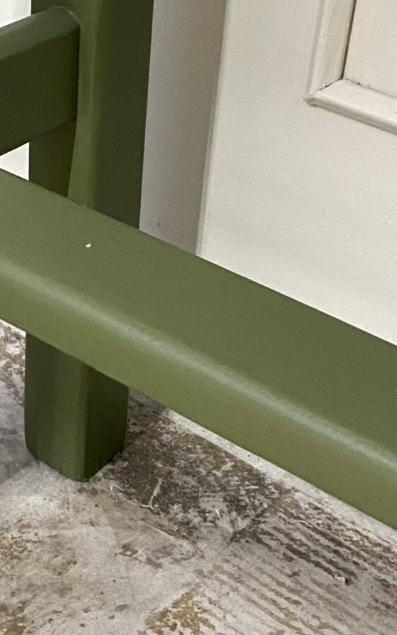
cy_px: 215
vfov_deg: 26.0
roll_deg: -2.6
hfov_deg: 16.4
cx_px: 61
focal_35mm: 79
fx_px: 1368
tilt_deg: -27.7
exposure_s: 1/33
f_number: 1.8
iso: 400
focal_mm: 4.25
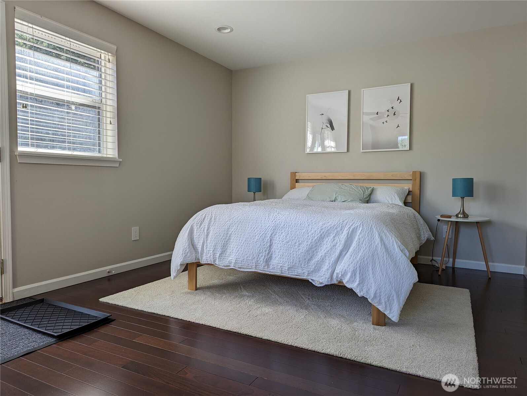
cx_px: 264
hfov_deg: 71.5
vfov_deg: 56.9
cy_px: 198
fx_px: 366
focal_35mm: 24
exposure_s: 1/266
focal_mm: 6.81
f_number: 1.85
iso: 47
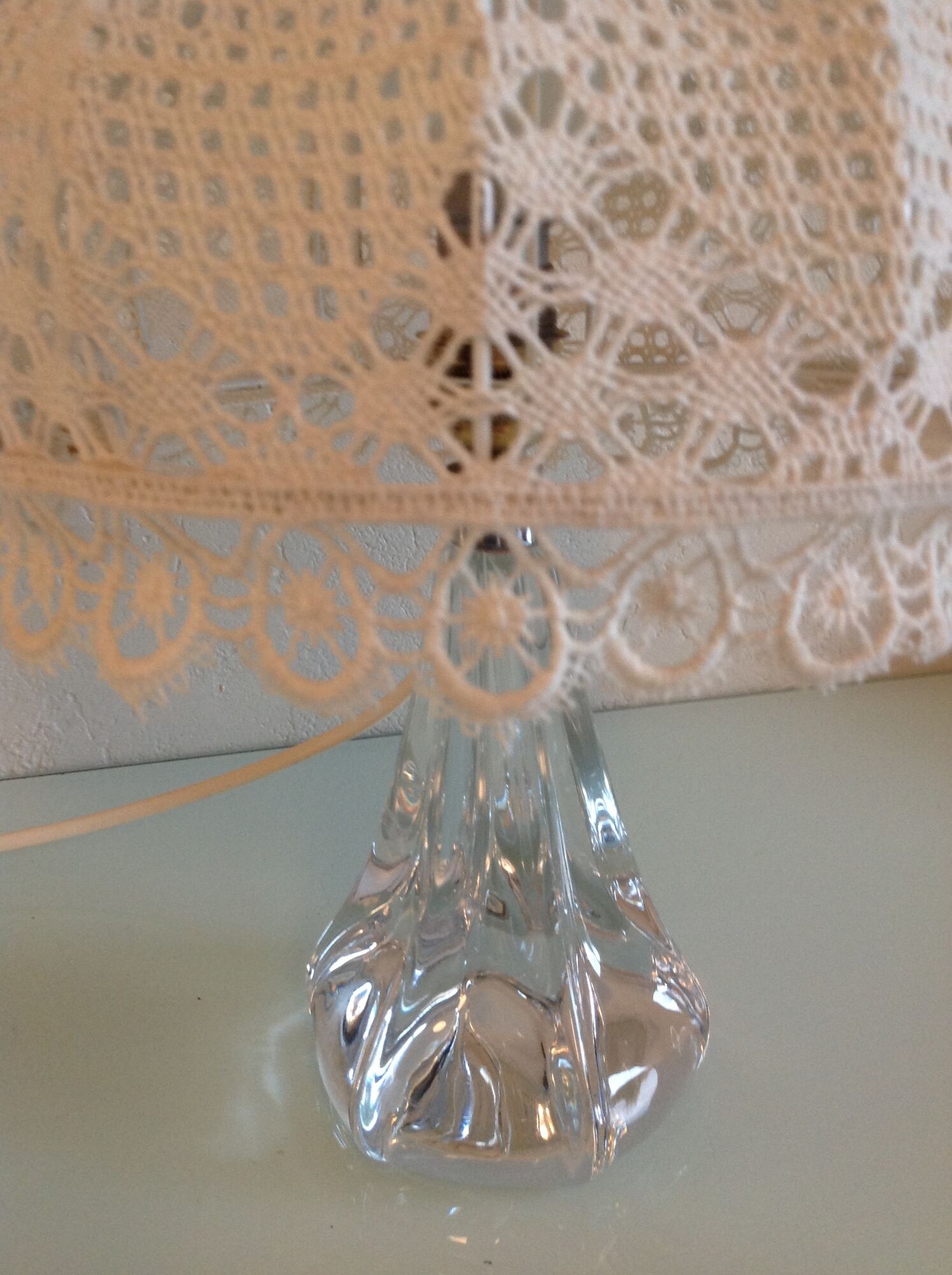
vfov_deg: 52.7
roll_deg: +1.7
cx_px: 476
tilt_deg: -18.8
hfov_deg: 40.6
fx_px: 1287
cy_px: 638
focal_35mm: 35
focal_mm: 4.28
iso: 125
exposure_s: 1/17
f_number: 2.4
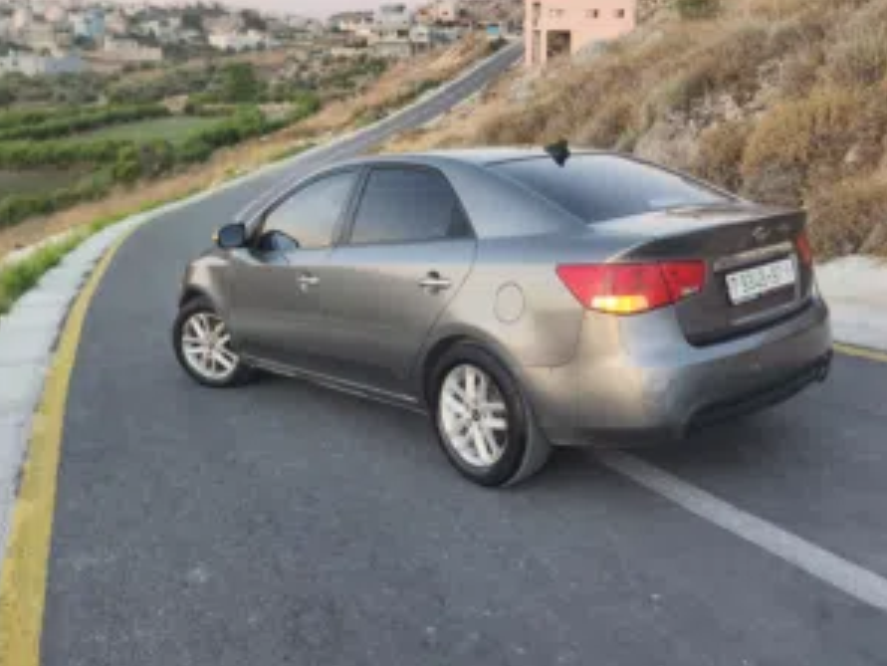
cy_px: 314
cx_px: 523
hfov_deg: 58.0
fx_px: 795
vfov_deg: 45.5
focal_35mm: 31
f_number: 1.65
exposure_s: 1/100
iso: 400
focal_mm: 6.18
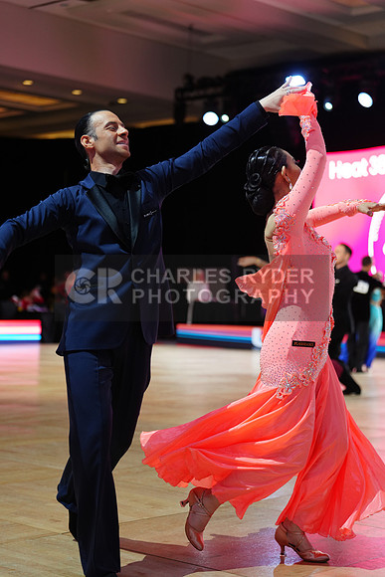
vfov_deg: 28.8
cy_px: 288
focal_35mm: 70
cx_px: 192
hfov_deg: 19.5
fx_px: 1122
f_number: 2.8
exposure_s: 1/400
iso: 800
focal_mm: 70
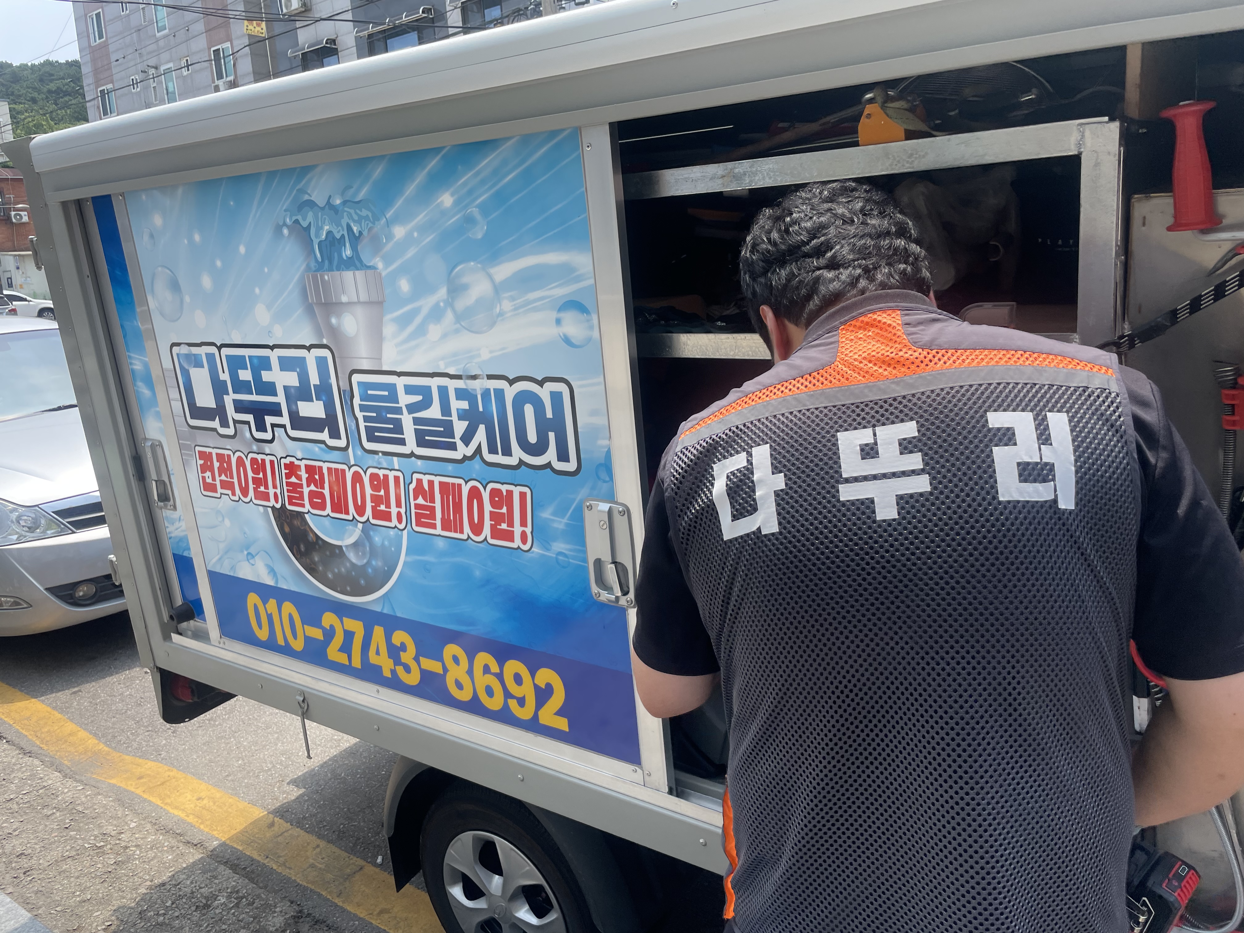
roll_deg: +3.7
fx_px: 934
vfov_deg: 53.1
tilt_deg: -9.6
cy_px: 466
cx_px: 622
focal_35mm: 26
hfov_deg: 67.3
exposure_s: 1/1159
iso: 32
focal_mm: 4.2
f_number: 1.6
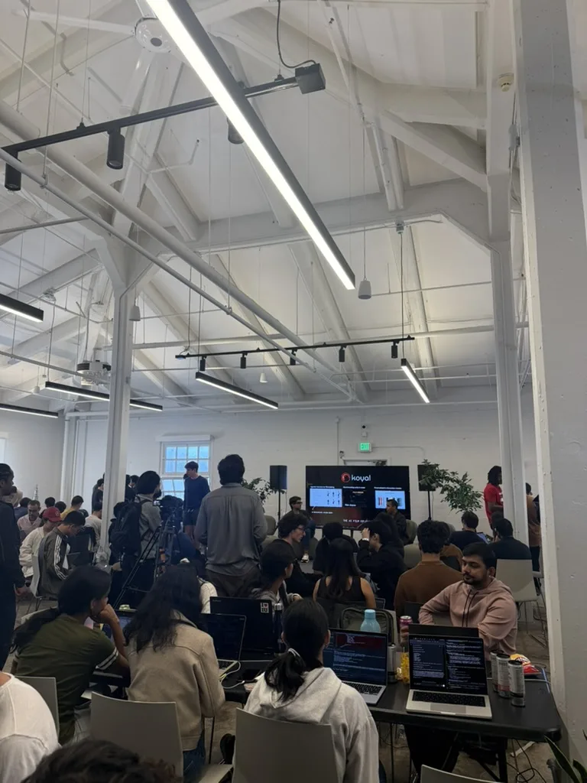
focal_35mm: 24
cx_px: 294
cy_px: 392
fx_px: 543
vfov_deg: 71.6
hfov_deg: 56.8
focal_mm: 6.76
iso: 160
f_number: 1.78
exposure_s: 1/226
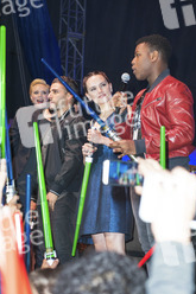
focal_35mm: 113
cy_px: 179
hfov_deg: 12.1
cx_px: 112
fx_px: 924
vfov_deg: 18.1
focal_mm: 70
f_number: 4
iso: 640
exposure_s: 1/250
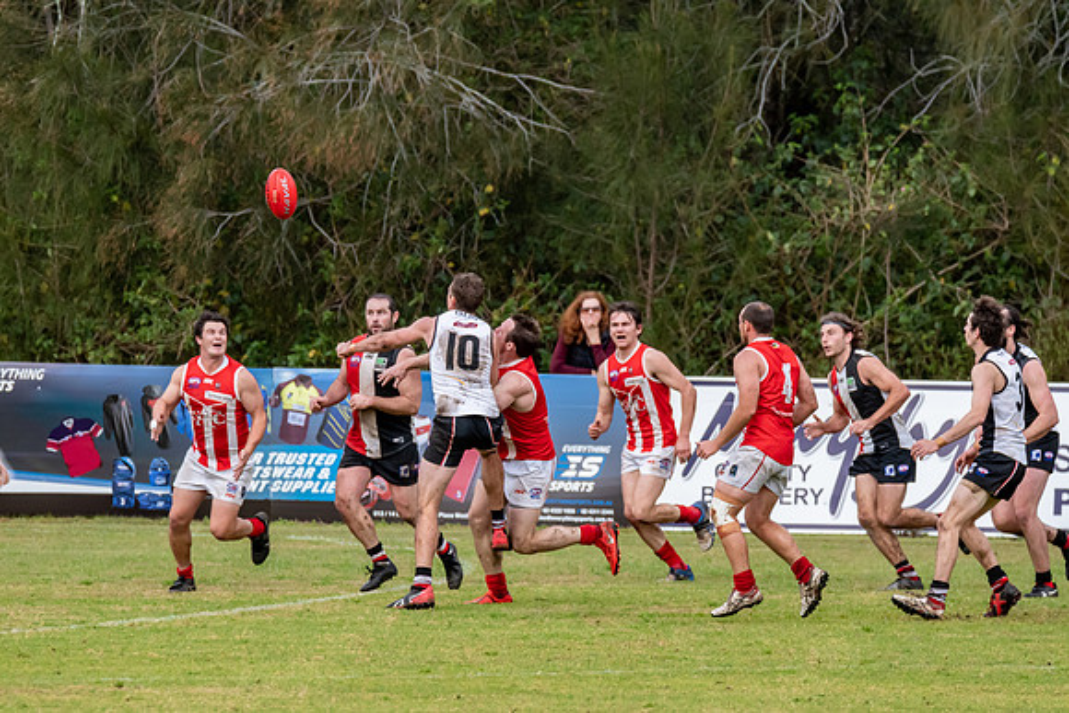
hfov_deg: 2.8
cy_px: 391
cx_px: 482
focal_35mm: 741
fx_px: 22007
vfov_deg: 1.9
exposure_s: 1/3200
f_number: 7.1
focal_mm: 450
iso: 1250
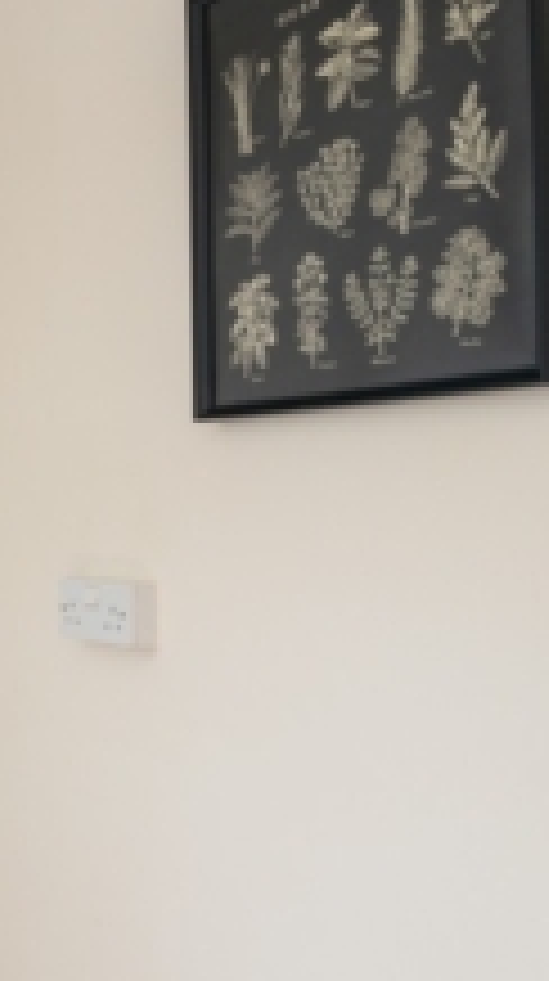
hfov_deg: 15.9
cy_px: 529
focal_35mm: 47
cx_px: -698
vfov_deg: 43.7
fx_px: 1221
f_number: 8
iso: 400
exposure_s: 1/15
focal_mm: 16
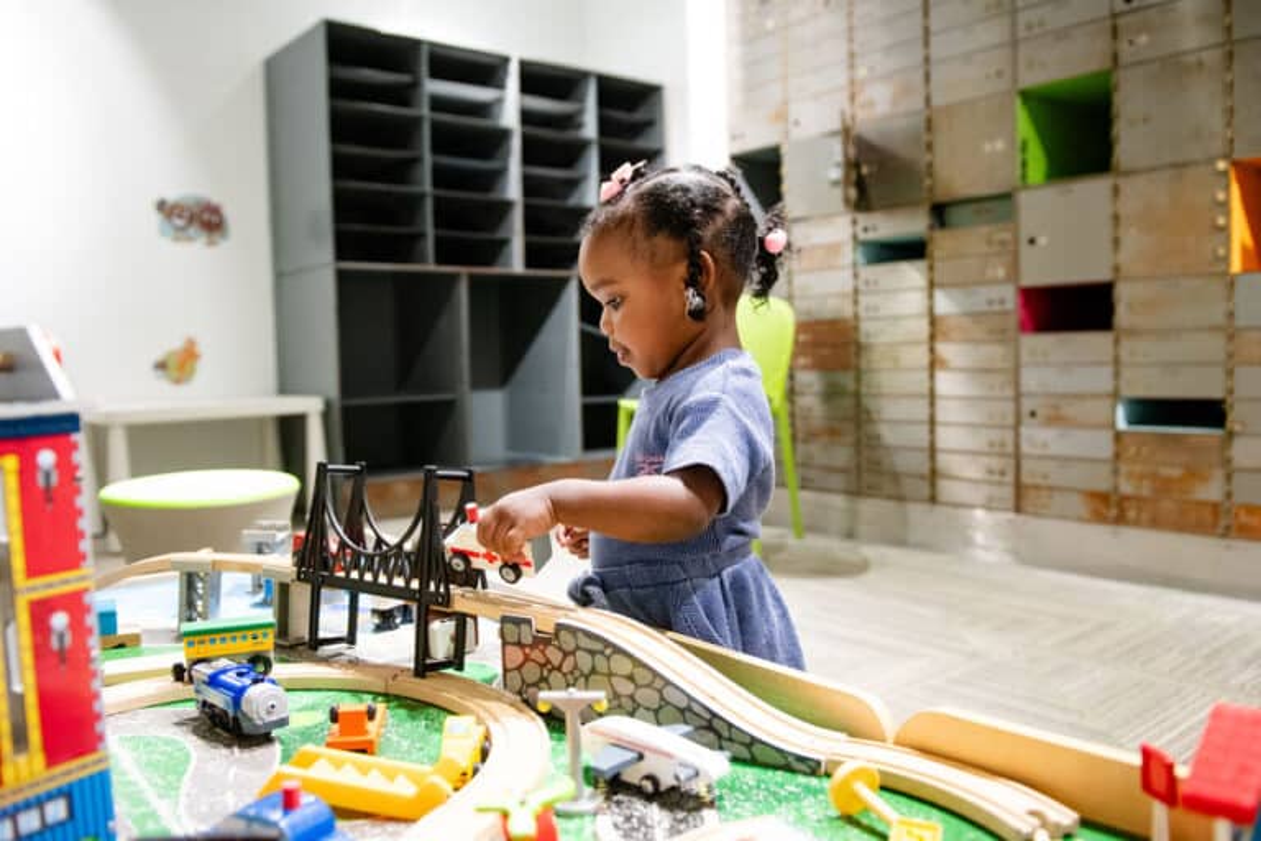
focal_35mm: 28
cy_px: 420
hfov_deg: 65.5
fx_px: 981
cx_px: 630
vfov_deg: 46.4
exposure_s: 1/160
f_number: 3.2
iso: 1600
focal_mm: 24
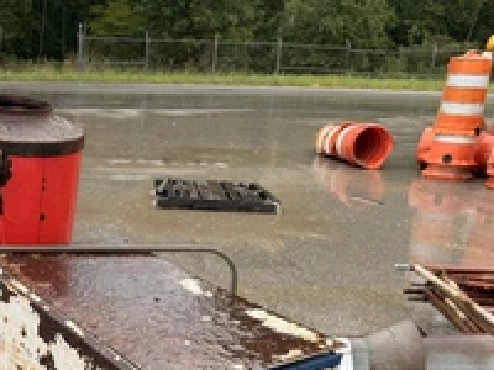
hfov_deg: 37.9
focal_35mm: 48
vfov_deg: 28.8
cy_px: 348
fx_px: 685
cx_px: 86
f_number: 1.78
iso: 64
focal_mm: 6.76
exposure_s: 1/183
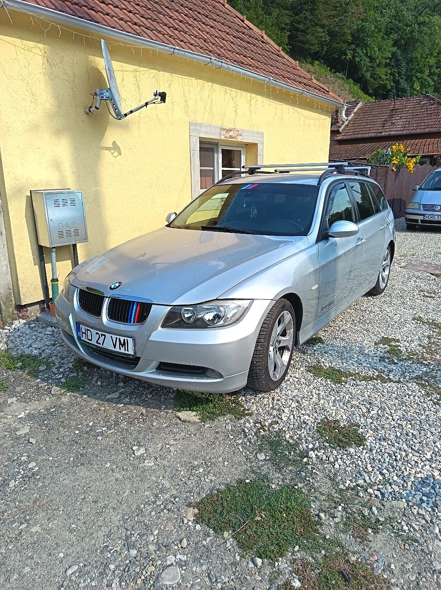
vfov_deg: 71.6
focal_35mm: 24
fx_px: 408
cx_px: 220
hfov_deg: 56.7
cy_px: 295
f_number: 1.75
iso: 152
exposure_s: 1/625
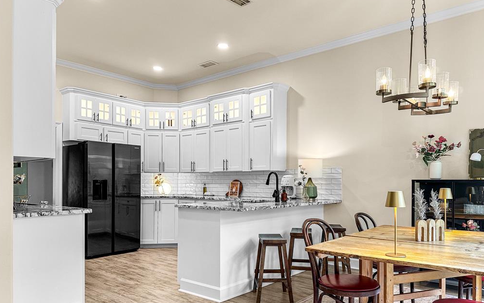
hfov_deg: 70.4
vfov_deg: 47.4
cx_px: 242
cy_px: 179
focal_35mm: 26
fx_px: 343
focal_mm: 6.86
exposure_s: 1/120
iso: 160
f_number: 1.8
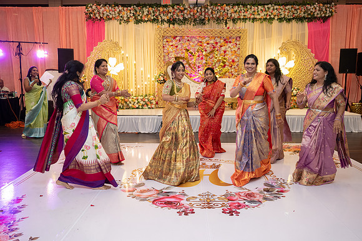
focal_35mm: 33
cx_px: 181
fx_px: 331
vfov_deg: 40.0
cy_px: 120
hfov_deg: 57.3
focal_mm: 32
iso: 1250
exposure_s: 1/160
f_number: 4
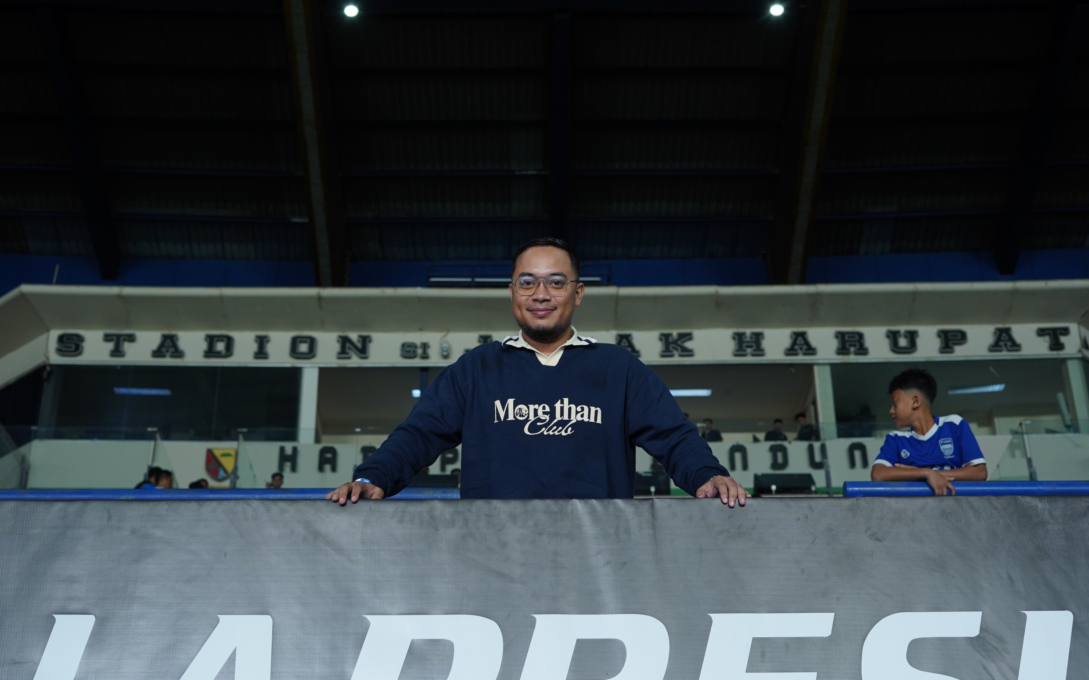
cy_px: 328
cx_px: 544
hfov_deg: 39.6
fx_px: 1514
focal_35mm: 51
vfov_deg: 25.3
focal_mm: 50
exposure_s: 1/250
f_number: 5
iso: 800
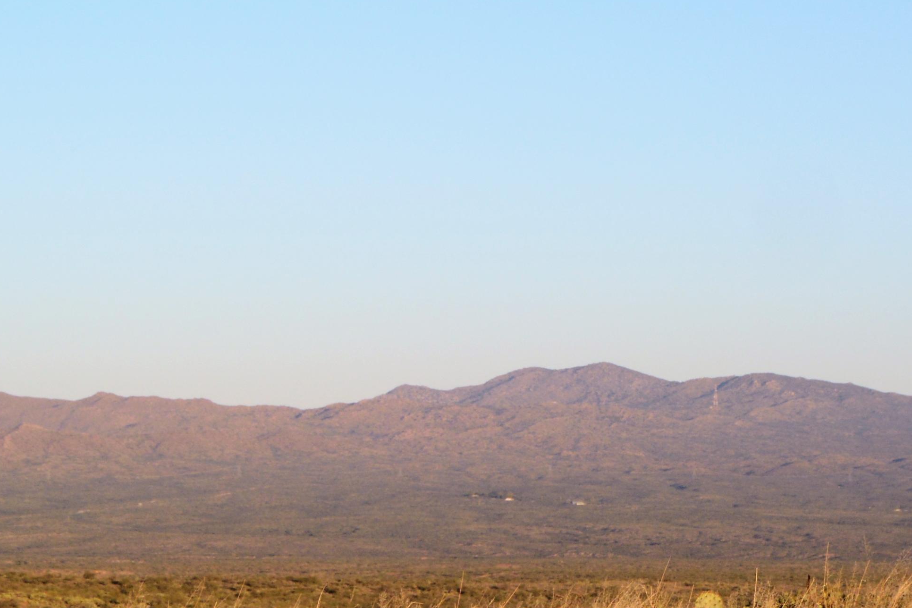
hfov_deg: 11.6
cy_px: 429
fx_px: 4484
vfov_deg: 7.8
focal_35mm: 177
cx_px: 317
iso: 160
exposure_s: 1/125
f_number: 11
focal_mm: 42.4
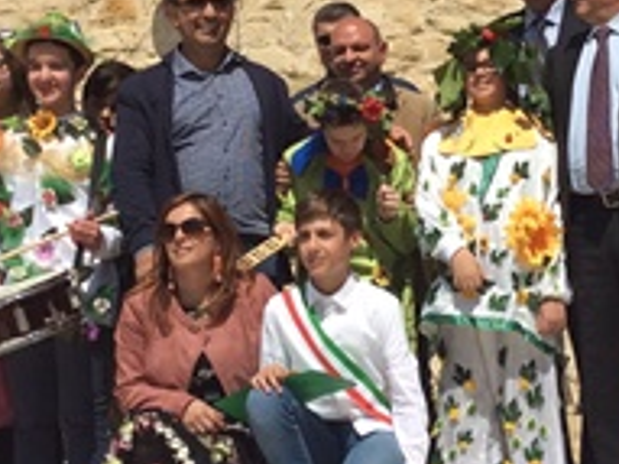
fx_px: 1912
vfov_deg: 13.8
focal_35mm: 107
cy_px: 127
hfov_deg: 18.3
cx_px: 444
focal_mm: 3.3
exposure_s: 1/3185
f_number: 2.4
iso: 32
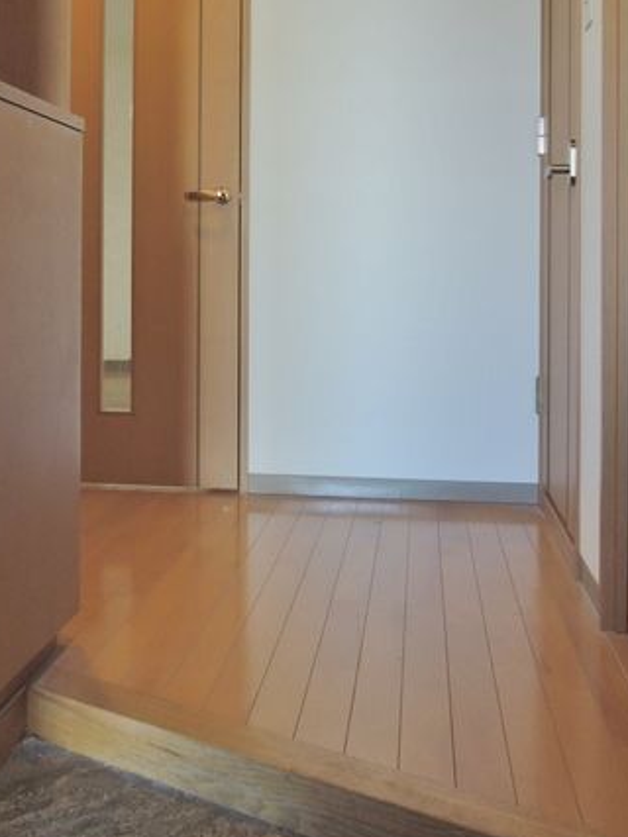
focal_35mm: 36
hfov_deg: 39.6
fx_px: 871
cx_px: 292
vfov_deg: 50.3
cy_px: 271
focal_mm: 4.3
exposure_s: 1/30
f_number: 2.8
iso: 180
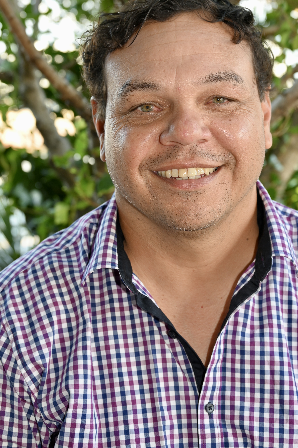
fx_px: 908
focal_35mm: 73
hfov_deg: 18.6
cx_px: 164
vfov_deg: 27.7
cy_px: 190
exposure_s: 1/60
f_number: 6
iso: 220
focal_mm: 62
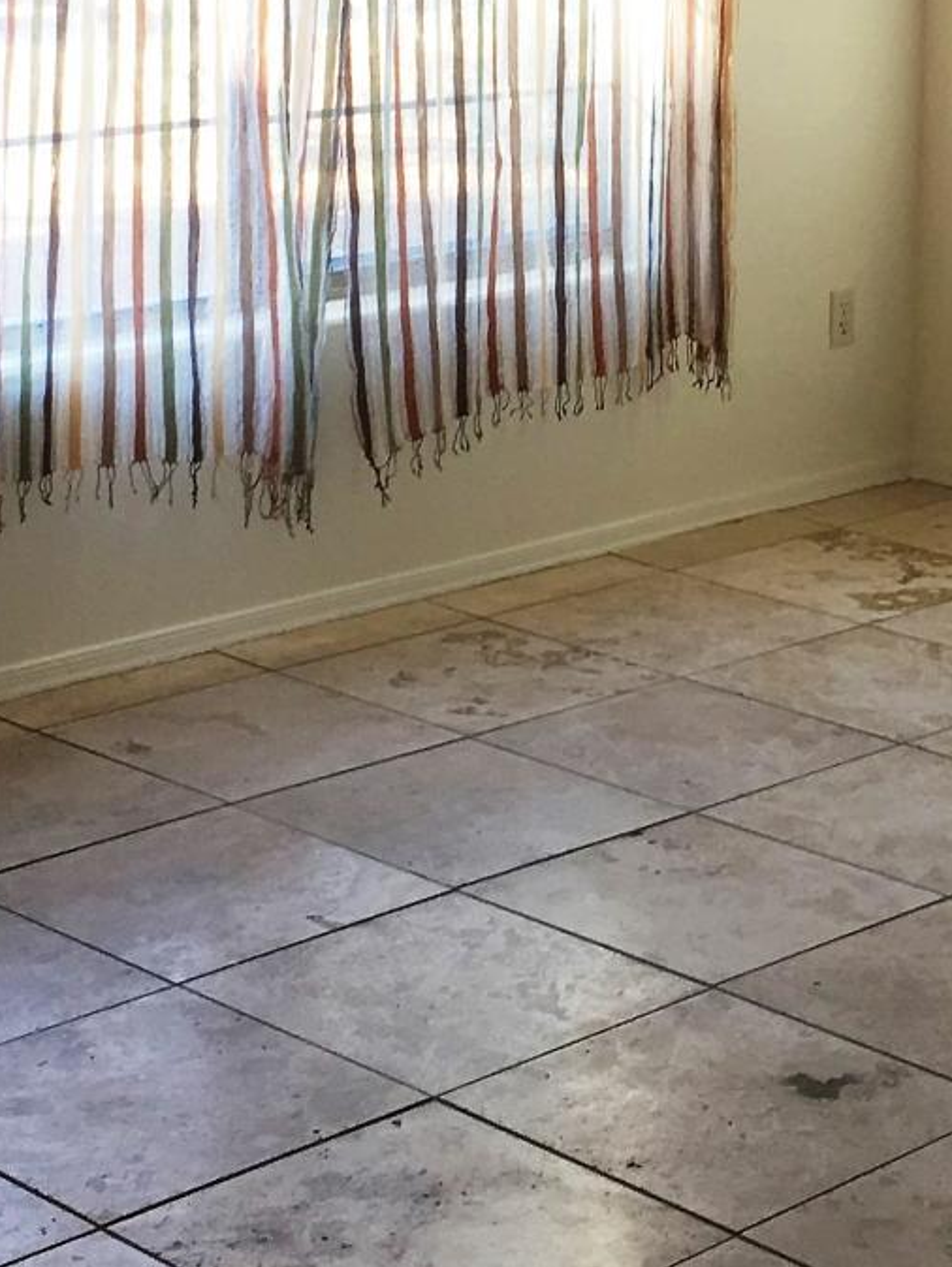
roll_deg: +1.0
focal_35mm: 86
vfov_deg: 21.7
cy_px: -86
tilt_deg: -3.6
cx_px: 649
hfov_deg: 17.1
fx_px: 3152
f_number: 2.2
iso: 25
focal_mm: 4.15
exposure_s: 1/40
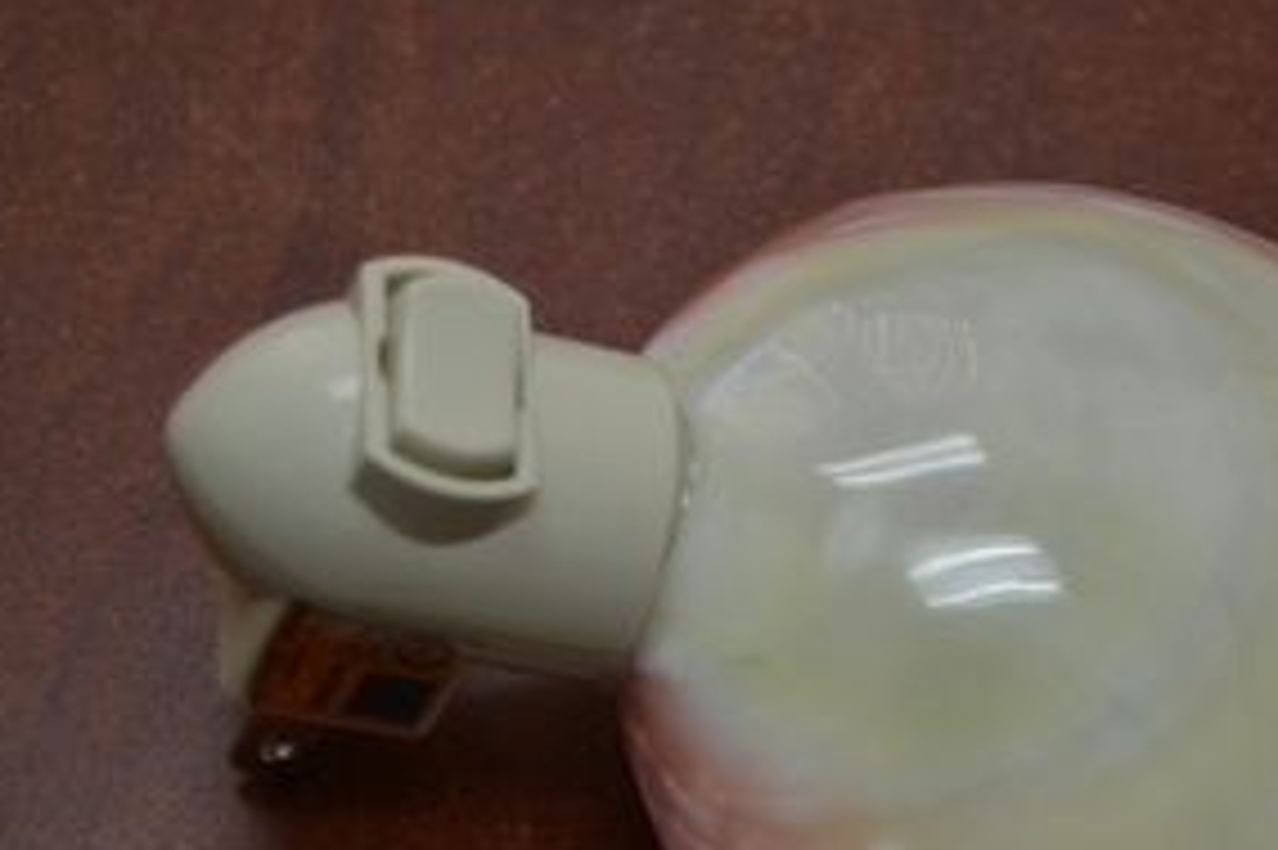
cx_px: 950
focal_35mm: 119
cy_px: 636
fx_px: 4218
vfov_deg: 11.5
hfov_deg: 17.1
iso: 500
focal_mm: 45
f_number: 5.3
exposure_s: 1/60
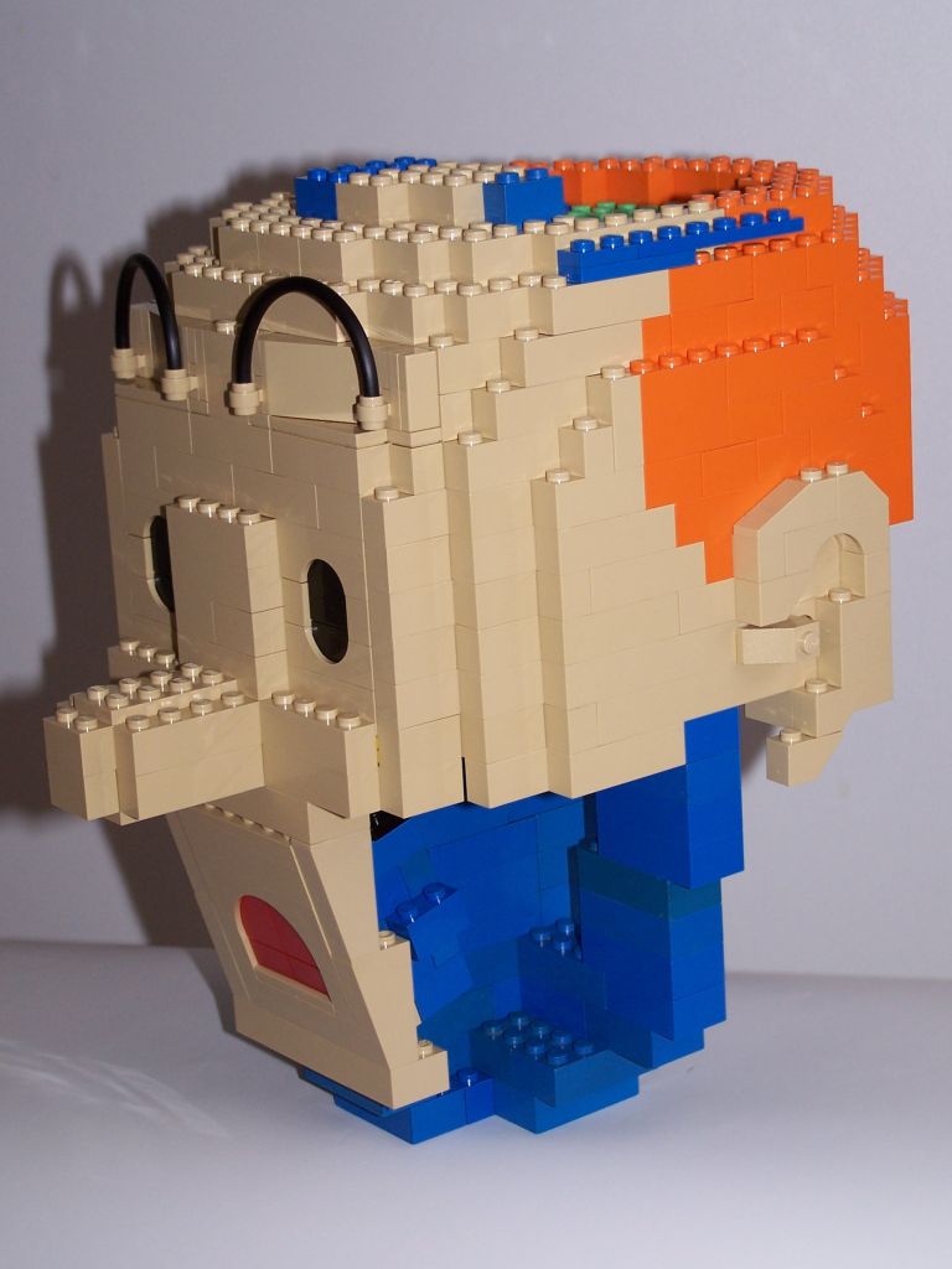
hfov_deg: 19.6
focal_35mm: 75
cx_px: 476
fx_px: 2750
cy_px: 634
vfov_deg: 26.0
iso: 80
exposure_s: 1/90
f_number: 3.2
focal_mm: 12.4
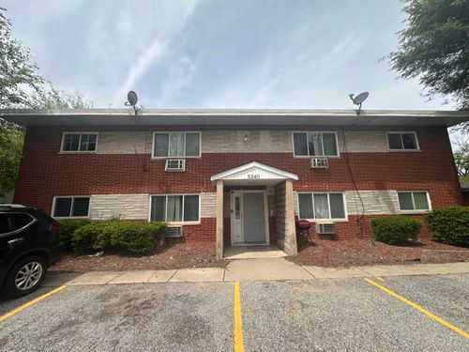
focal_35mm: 14
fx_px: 190
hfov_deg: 102.1
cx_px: 234
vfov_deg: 85.7
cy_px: 176
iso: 40
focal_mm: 2.22
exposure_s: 1/1595
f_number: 2.2
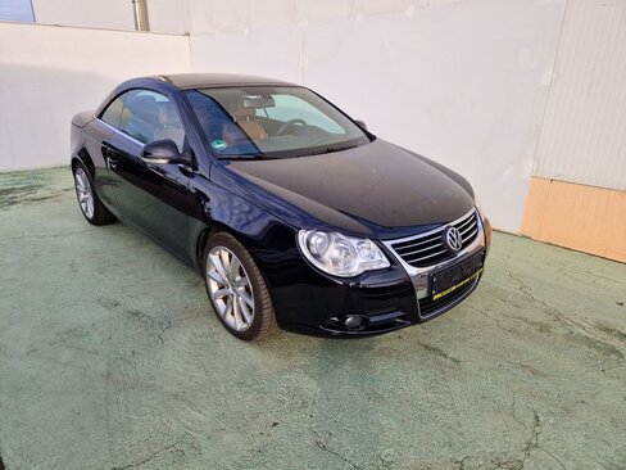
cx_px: 313
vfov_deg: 58.9
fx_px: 416
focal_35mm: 23
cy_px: 235
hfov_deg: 73.9
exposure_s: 1/398
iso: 50
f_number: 1.8
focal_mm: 5.4
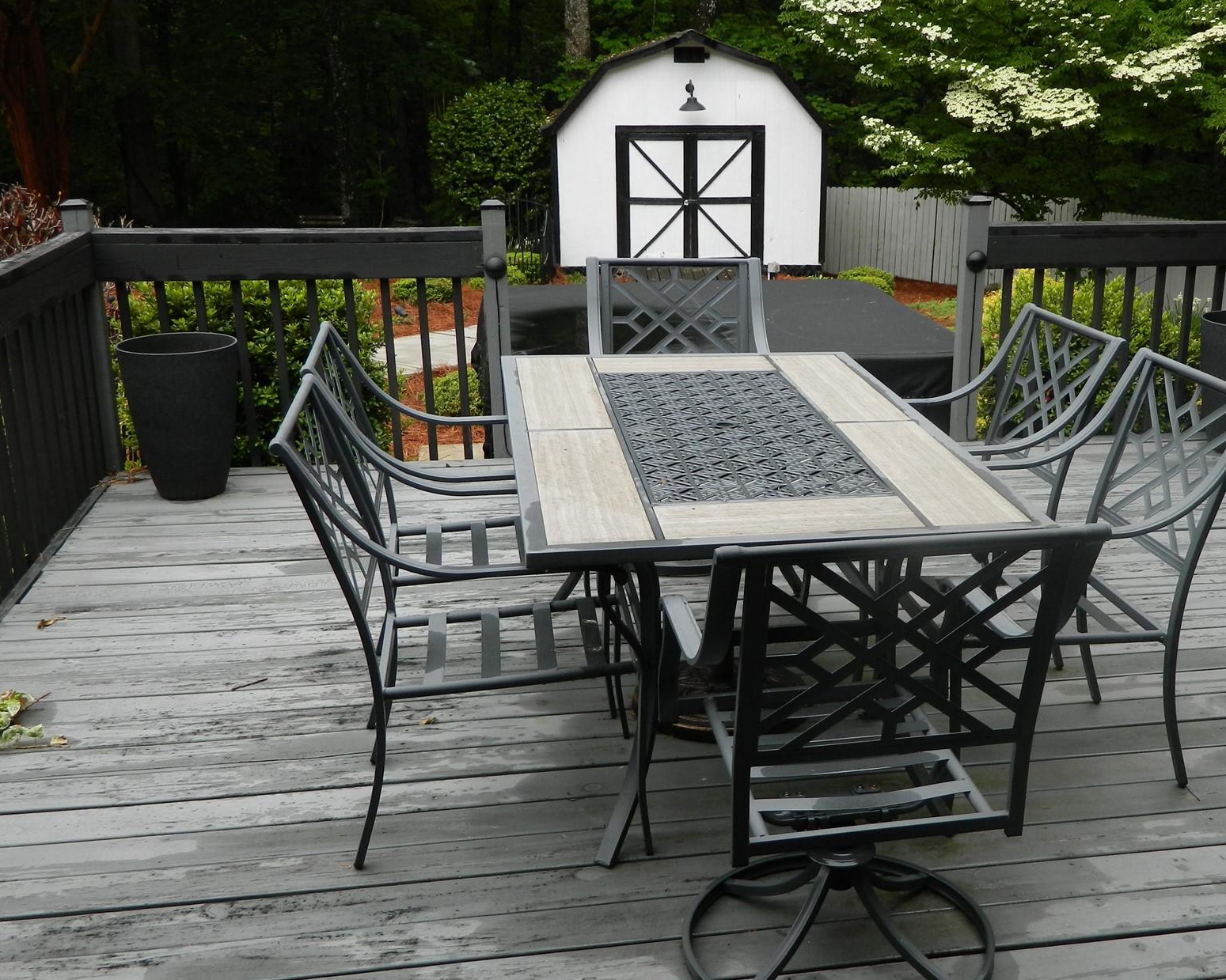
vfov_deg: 37.3
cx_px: 763
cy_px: 530
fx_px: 1451
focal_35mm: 40
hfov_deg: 45.4
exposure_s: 1/100
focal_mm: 5.6
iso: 80
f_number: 3.2
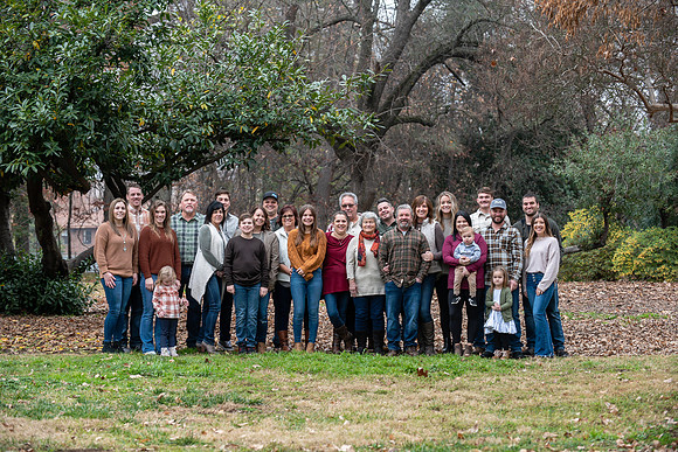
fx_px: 2543
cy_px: 226
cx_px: 339
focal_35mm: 135
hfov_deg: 15.2
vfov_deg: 10.2
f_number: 4
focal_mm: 135
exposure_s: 1/125
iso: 200
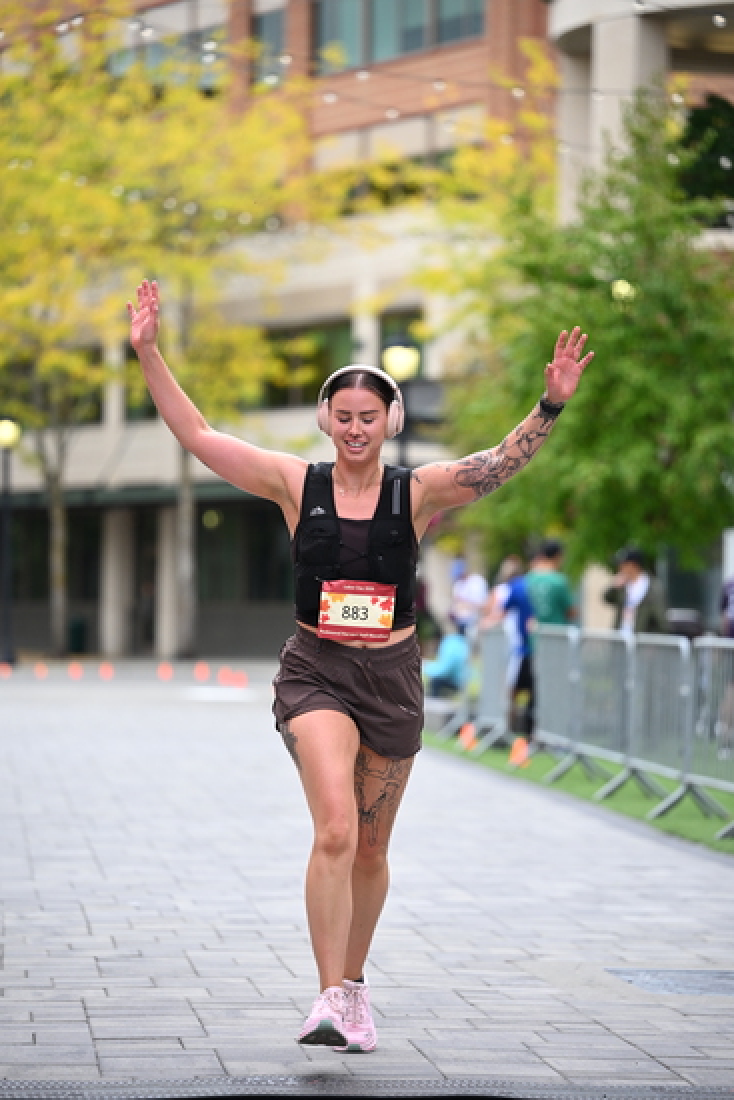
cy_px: 550
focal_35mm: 140
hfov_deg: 9.8
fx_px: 4279
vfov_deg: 14.6
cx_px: 367
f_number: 2.8
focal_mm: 140
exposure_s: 1/2000
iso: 640
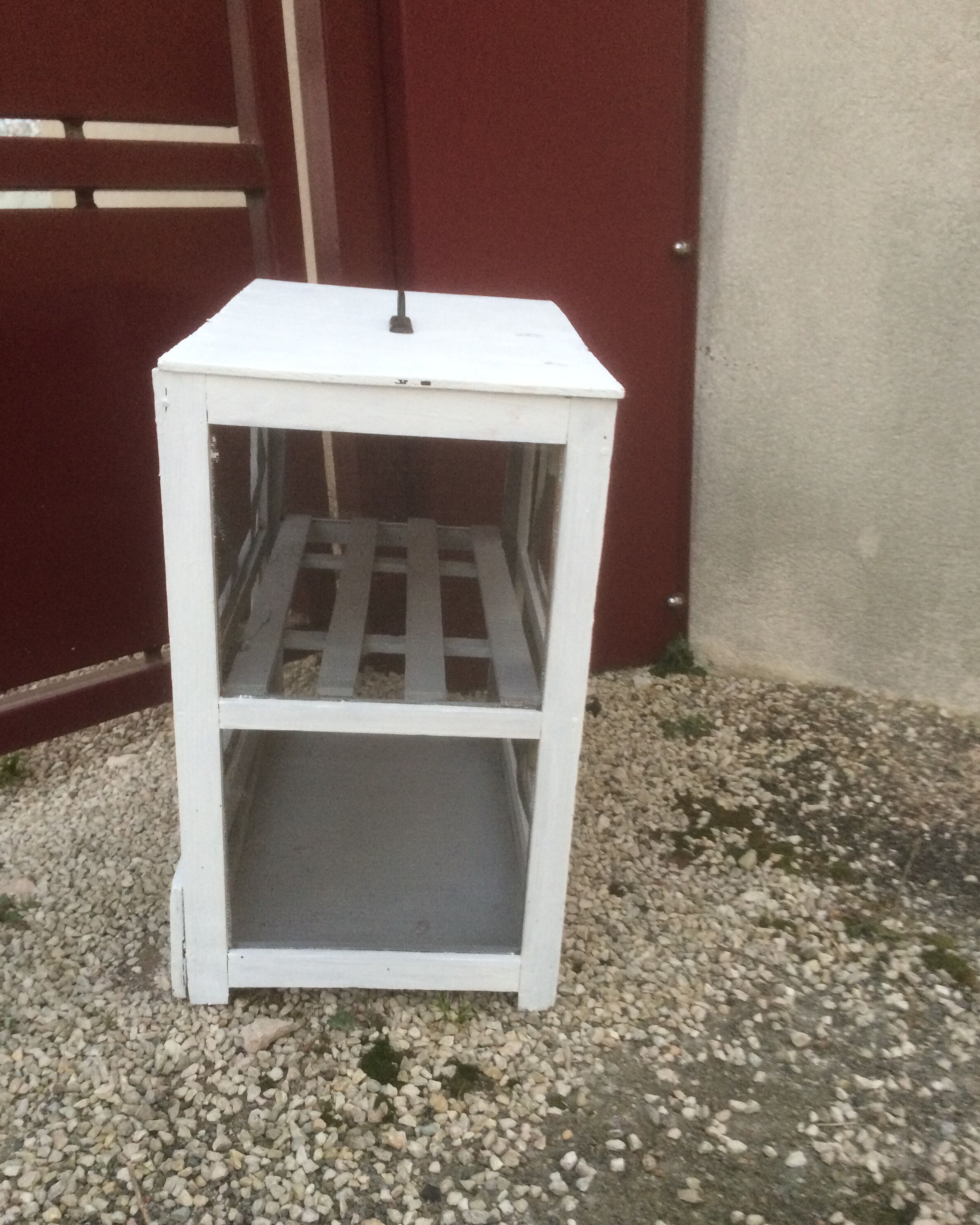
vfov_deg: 57.1
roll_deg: +0.7
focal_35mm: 31
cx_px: 484
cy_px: 651
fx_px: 1124
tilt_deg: -19.2
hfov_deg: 47.1
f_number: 2.2
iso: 160
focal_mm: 4.15
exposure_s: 1/33
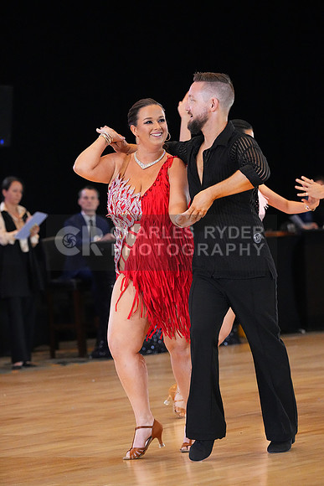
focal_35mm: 159
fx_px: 2145
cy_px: 243
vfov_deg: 12.9
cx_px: 162
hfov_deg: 8.6
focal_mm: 159
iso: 12800
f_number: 5
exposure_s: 1/400
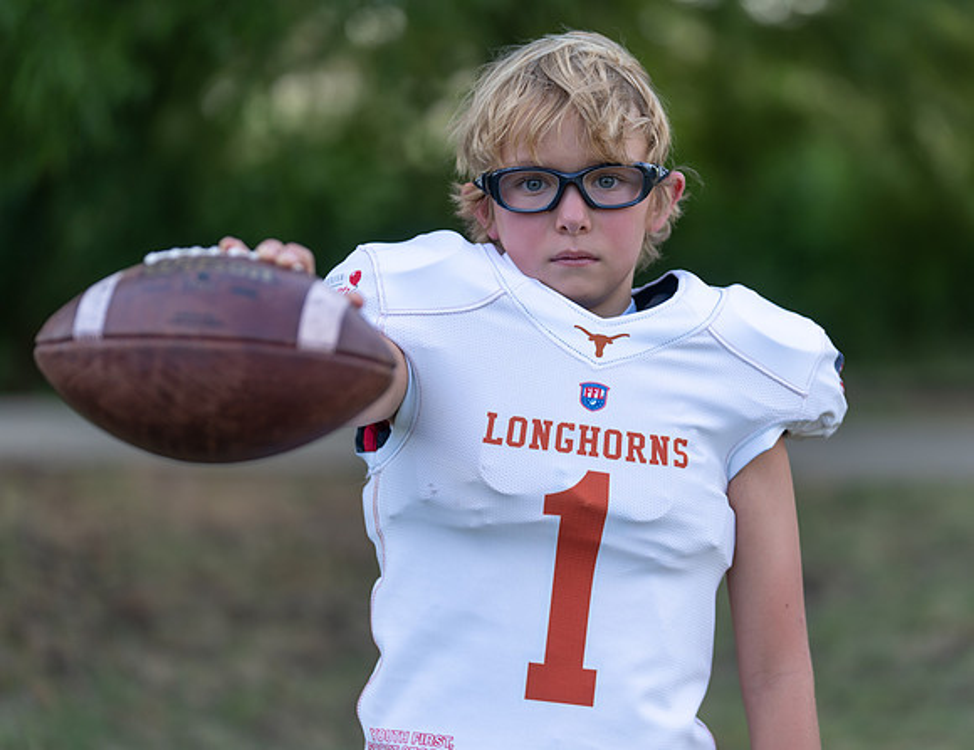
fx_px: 3688
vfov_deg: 11.6
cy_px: 375
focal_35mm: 130
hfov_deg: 15.0
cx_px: 563
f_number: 2.8
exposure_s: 1/400
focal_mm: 114
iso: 100
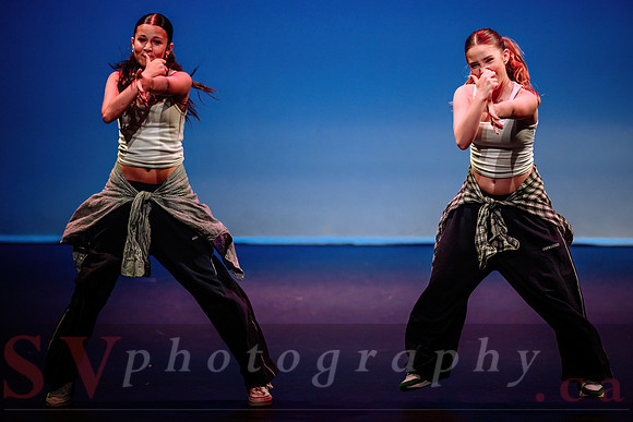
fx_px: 3773
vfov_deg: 6.4
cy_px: 237
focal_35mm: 215
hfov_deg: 9.6
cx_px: 357
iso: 1600
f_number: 2.8
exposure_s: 1/500
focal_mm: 190
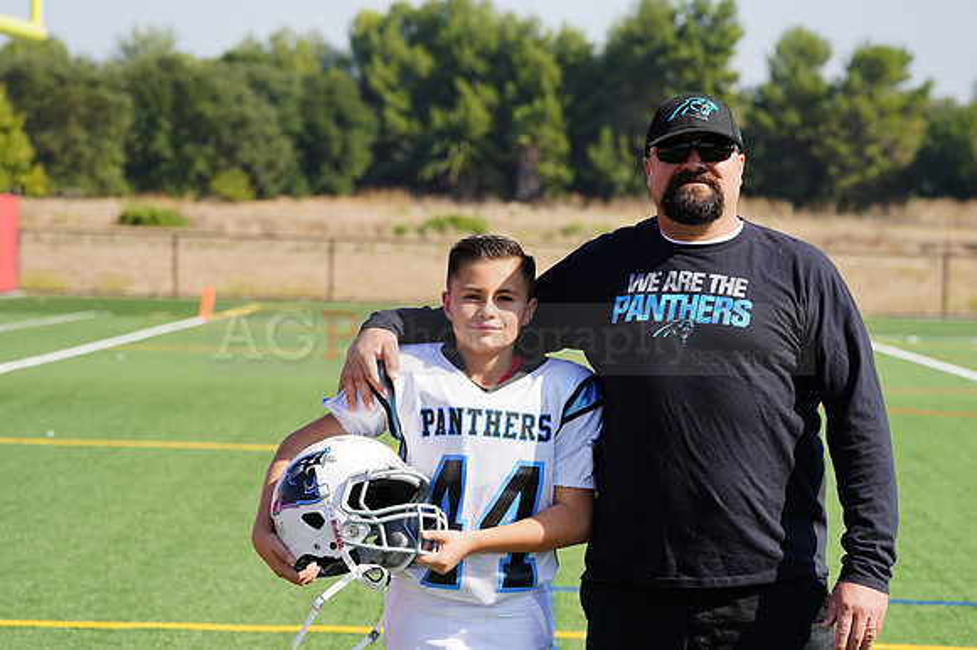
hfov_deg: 13.5
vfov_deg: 9.0
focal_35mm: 152
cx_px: 488
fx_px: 4123
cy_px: 325
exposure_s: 1/250
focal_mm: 152
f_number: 9
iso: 100
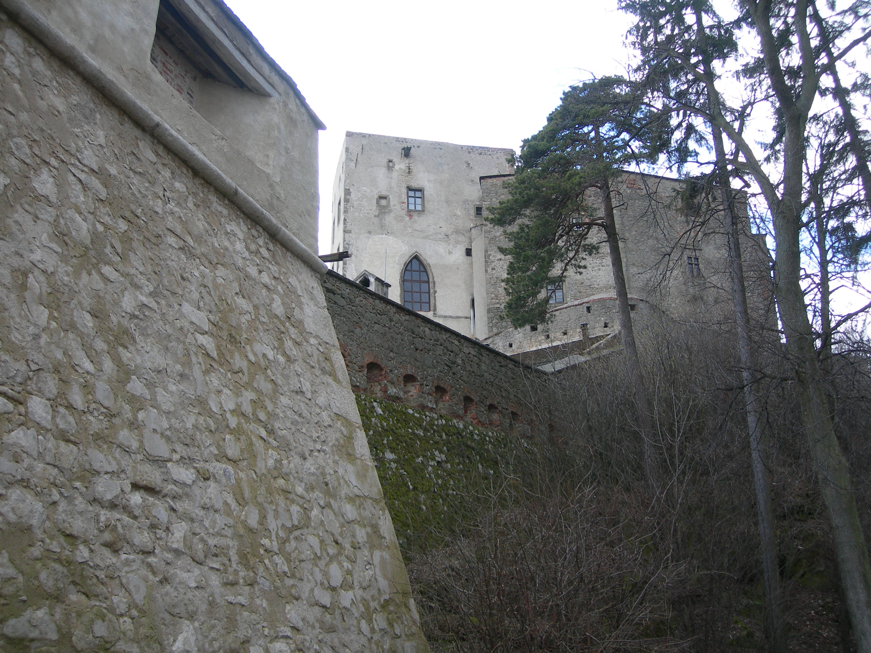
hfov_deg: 49.0
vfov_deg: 37.7
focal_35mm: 38
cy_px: 326
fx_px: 956
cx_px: 436
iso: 50
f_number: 2.8
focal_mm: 7.8
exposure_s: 1/168
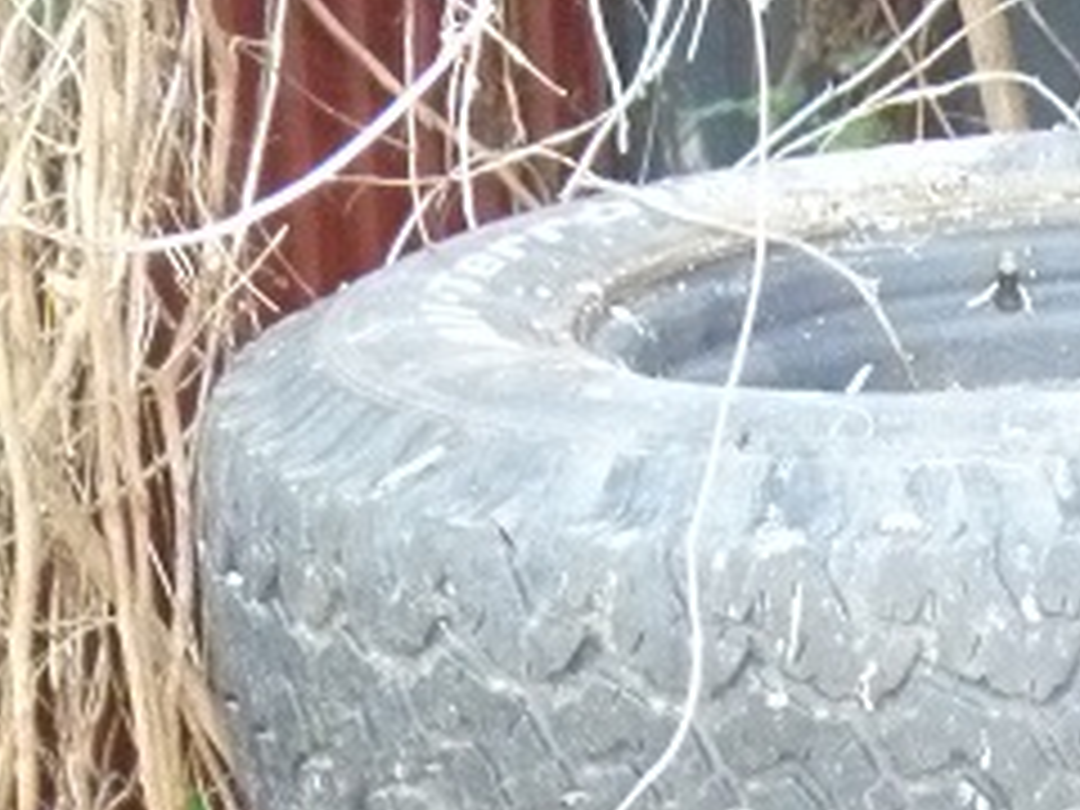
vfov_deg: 11.0
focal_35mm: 126
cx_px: 1188
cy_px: 1440
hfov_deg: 15.2
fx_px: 3931
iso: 640
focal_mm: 6.3
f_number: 3.5
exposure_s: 1/60
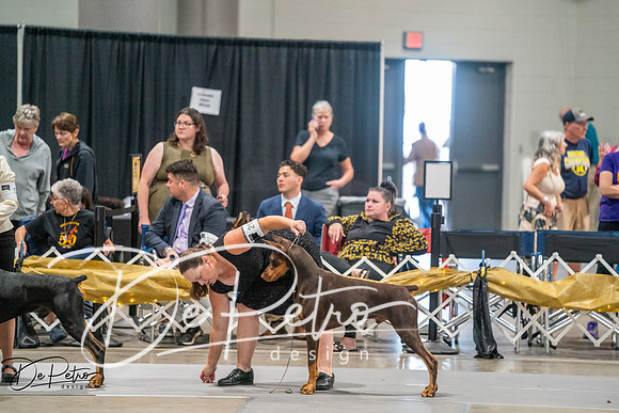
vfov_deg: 6.9
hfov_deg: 10.3
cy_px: 206
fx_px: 3440
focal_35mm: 200
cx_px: 310
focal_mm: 200
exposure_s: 1/250
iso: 6400
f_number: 2.8
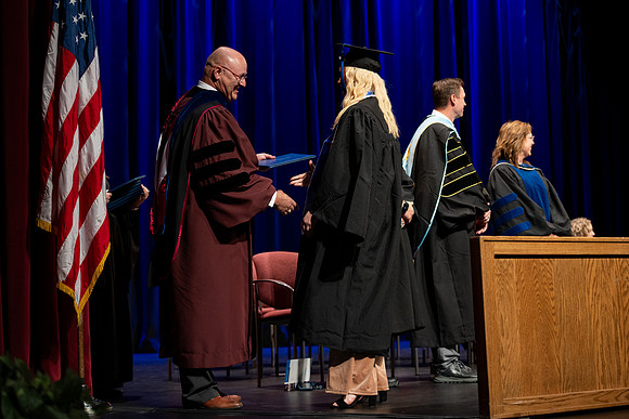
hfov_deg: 28.8
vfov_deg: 19.5
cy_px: 210
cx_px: 314
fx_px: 1223
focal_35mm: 70
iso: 640
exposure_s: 1/250
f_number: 2.8
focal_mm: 70
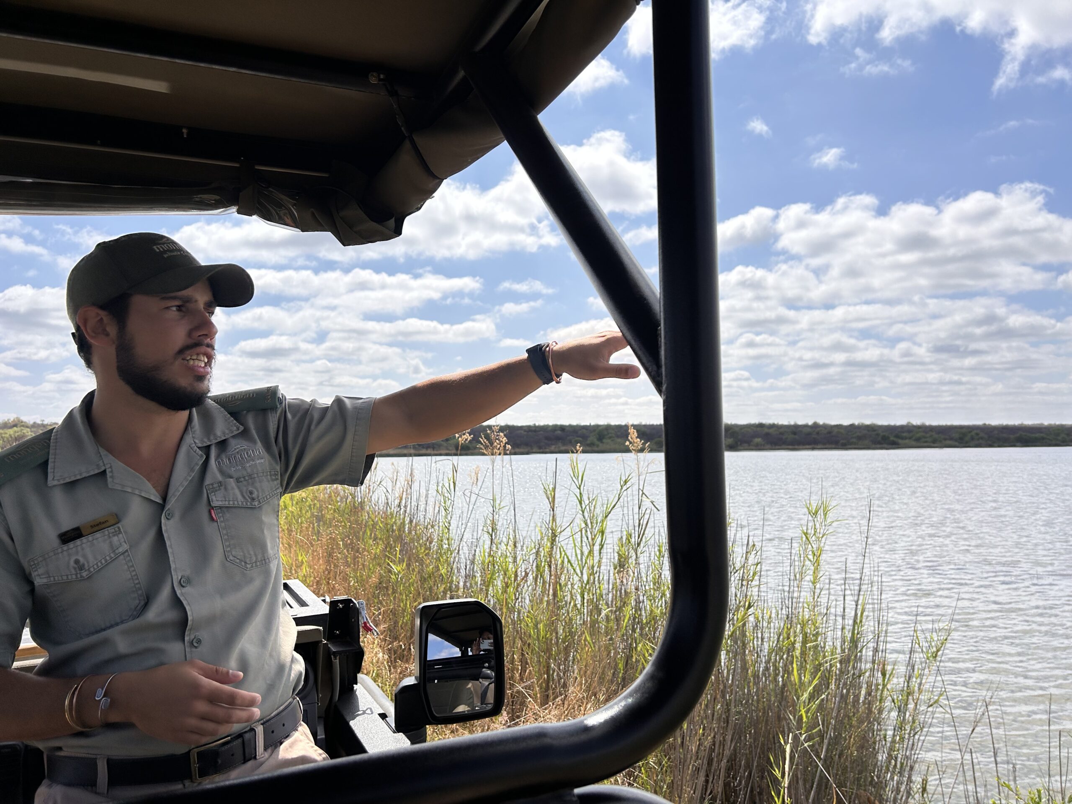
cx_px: 536
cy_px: 402
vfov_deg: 53.1
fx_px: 805
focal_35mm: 26
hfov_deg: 67.3
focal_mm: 5.7
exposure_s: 1/9434
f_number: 1.5
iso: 50
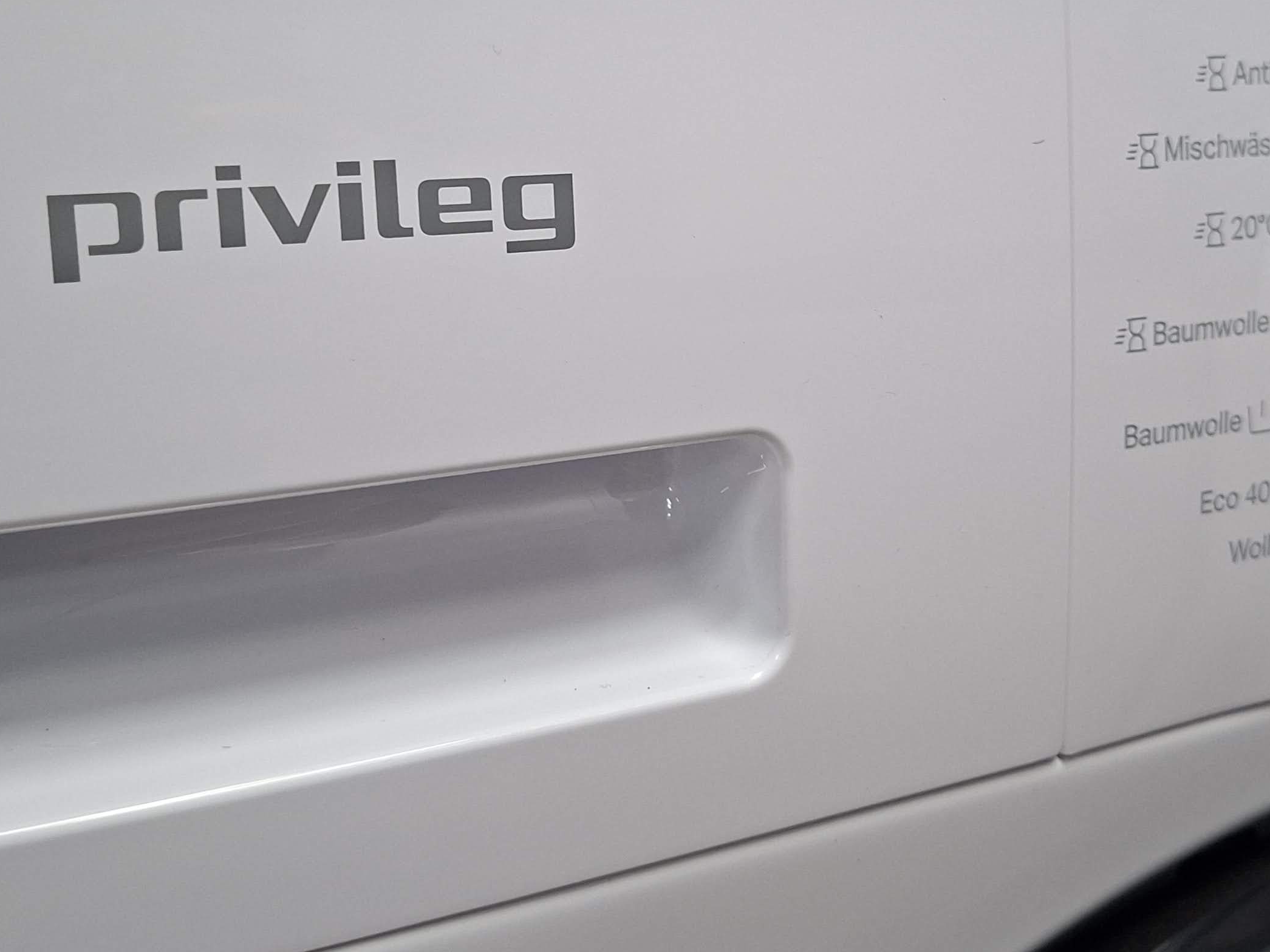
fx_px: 1614
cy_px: 285
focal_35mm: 44
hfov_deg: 42.8
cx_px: 730
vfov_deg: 32.5
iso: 200
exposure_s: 1/50
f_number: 1.8
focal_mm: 5.54
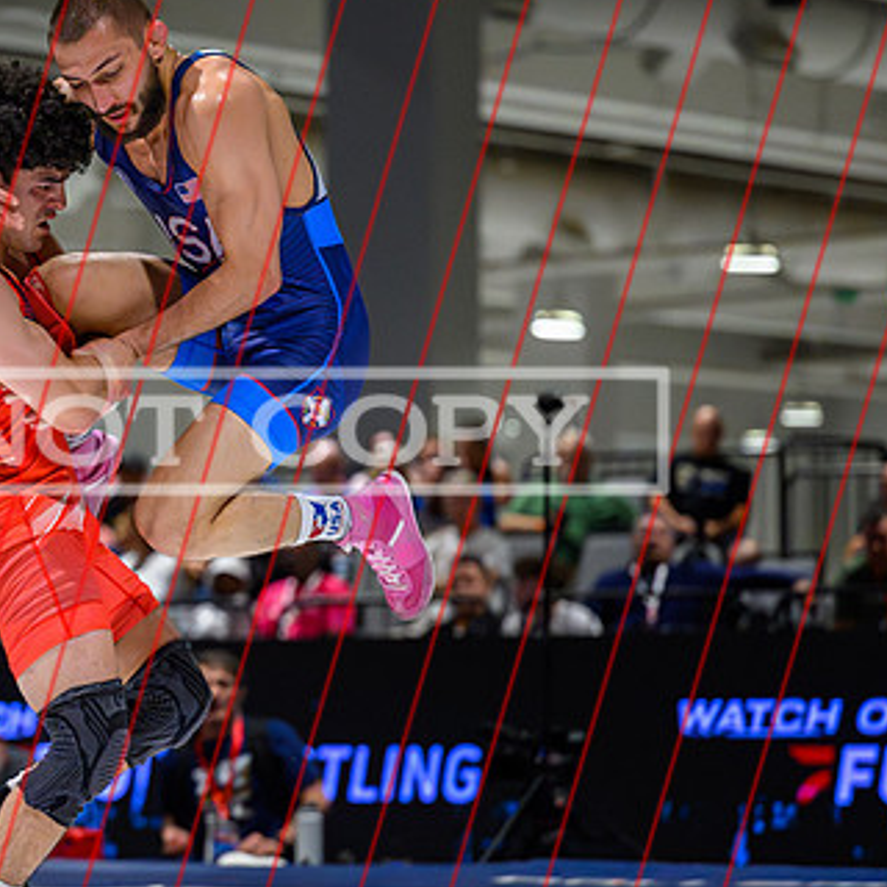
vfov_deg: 8.8
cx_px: -28
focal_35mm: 199
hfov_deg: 8.7
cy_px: 508
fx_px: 5769
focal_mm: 102
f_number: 2.8
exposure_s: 1/800
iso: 8000
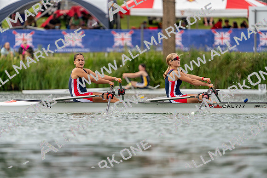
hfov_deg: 4.4
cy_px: 89
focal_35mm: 470
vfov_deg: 2.9
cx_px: 134
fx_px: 3486
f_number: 6.3
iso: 500
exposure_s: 1/1600
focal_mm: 470
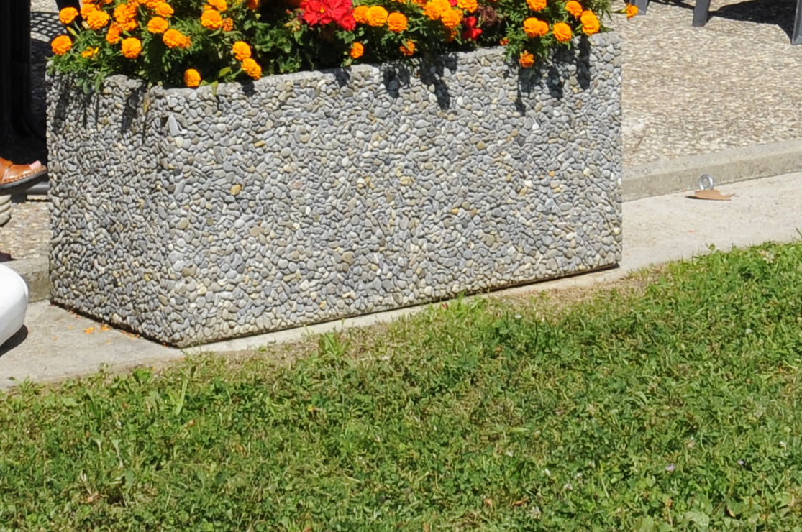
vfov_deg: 8.8
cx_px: 521
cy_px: -326
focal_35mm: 150
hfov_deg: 13.7
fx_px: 3337
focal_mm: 26
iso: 200
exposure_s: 1/400
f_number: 10
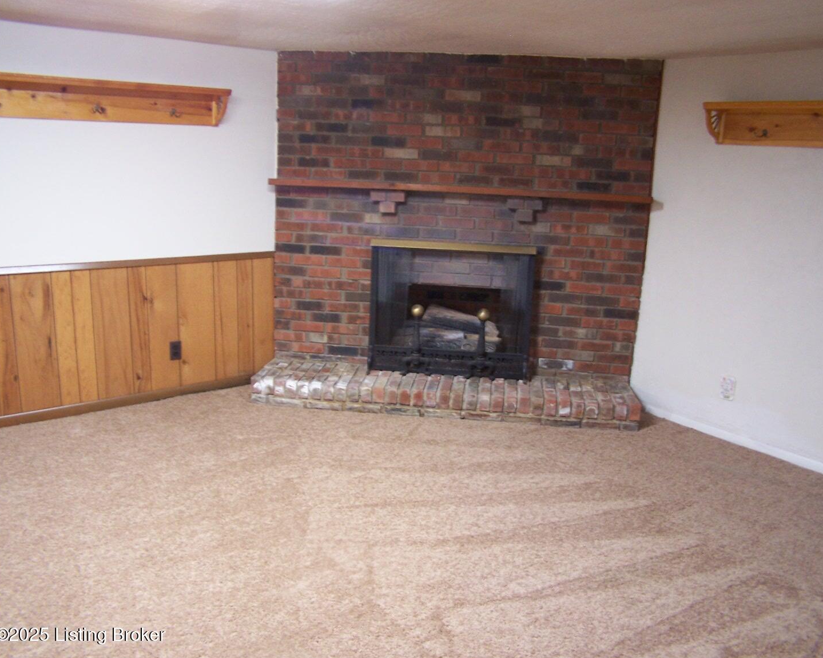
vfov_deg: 37.3
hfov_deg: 45.8
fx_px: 974
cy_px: 332
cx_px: 436
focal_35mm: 40
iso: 140
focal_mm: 6.3
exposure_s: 1/6
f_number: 2.8
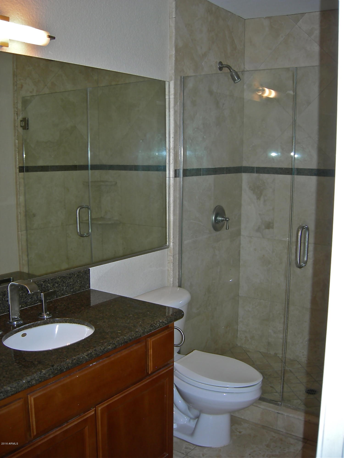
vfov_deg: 51.4
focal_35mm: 36
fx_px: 477
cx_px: 172
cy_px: 229
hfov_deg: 39.7
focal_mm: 7.5
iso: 64
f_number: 2.7
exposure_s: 1/60.1
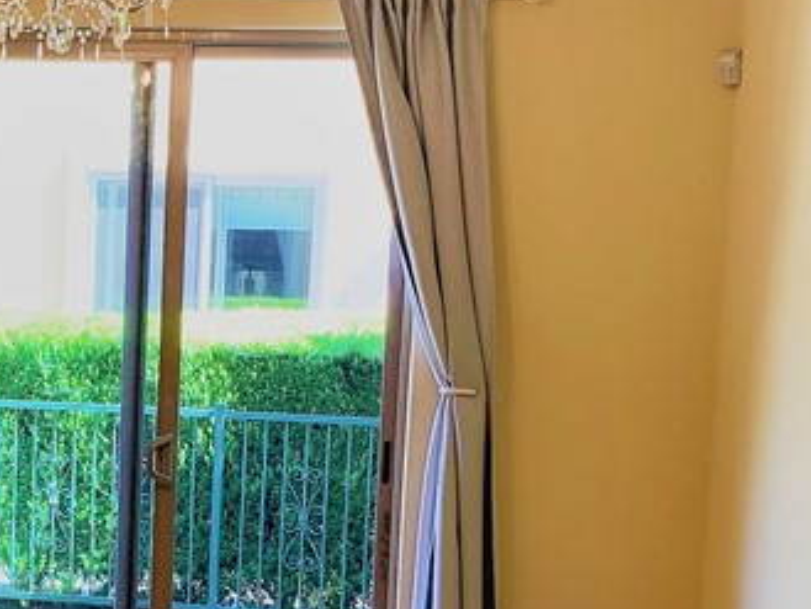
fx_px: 1898
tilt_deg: -7.6
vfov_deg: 18.0
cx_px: 42
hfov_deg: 23.3
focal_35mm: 81
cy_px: 520
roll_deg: -1.8
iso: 64
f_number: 1.8
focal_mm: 4.25
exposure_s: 1/60
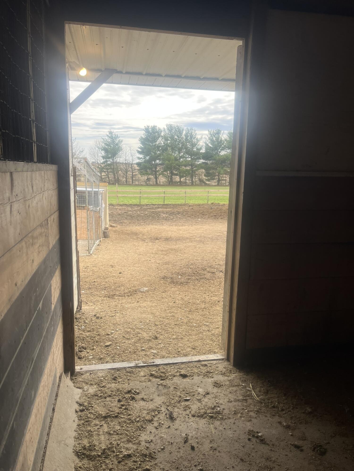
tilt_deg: -12.1
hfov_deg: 53.1
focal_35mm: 26
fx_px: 355
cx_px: 177
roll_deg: -1.7
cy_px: 236
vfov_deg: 67.3
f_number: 1.6
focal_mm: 5.1
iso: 50
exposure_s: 1/891
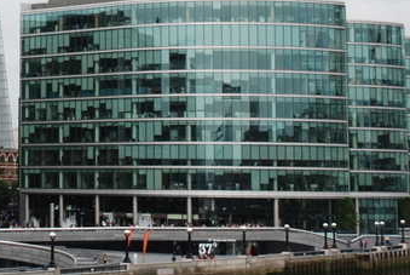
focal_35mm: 141
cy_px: -97
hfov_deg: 14.2
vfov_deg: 9.6
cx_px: -54
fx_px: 1602
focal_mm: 31
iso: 100
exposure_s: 1/200
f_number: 7.1
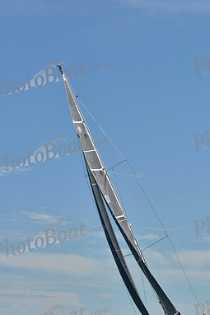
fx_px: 997
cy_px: 185
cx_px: 151
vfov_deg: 17.9
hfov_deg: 12.0
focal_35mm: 114
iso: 280
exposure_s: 1/1250
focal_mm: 75
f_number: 10
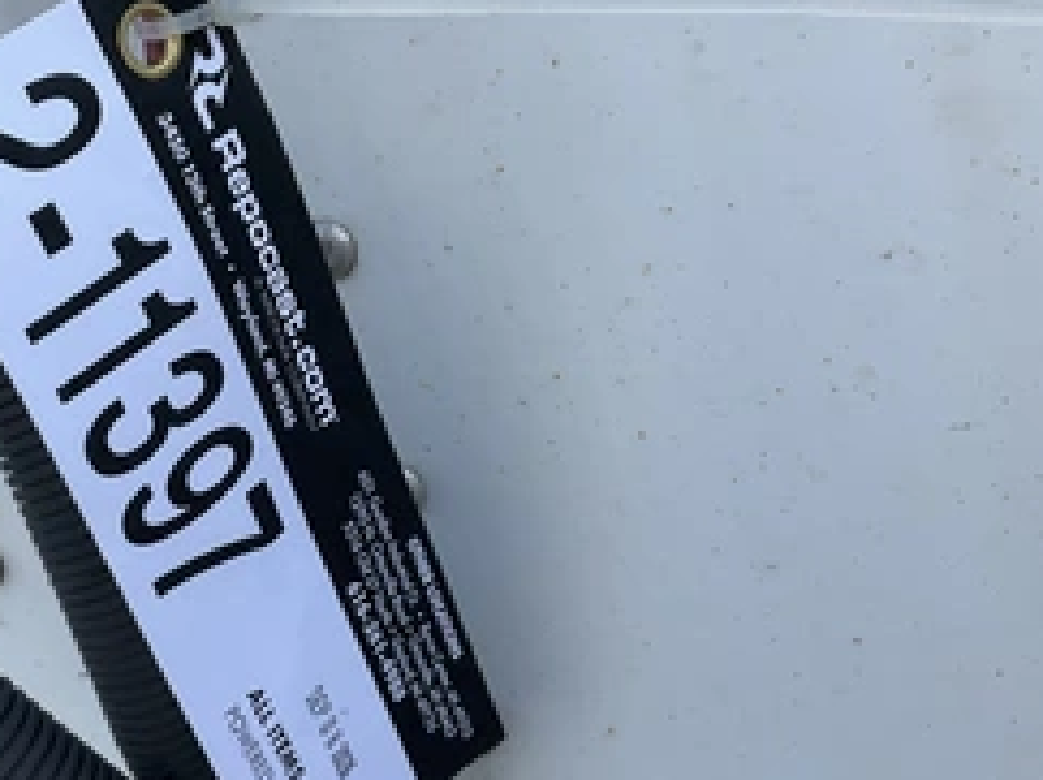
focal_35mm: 48
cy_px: 440
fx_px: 1445
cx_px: 280
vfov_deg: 30.2
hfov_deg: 38.8
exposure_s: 1/642
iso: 25
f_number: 1.8
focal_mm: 3
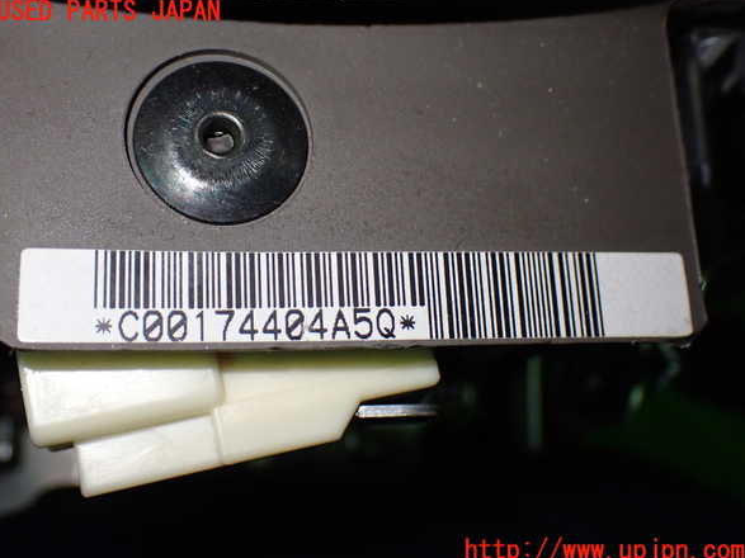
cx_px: 371
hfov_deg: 42.1
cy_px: 282
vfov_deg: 32.2
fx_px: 968
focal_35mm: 45
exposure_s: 1/160
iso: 500
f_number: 2.9
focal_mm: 7.84
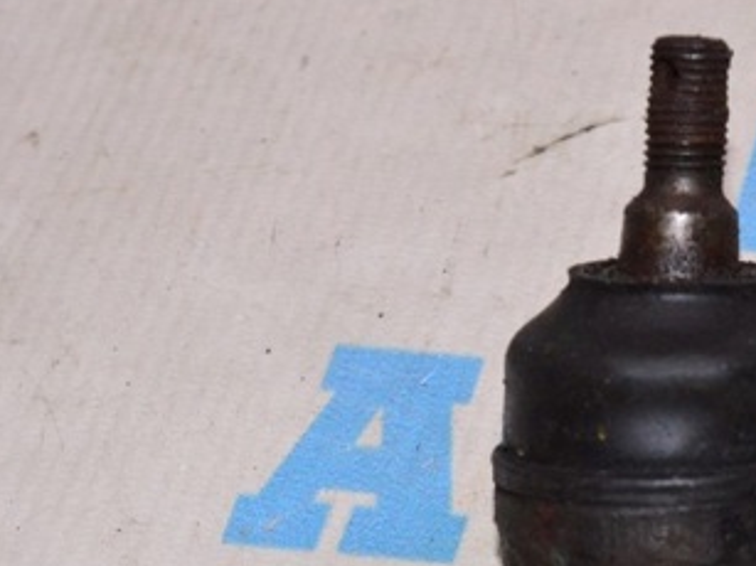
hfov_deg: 11.9
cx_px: 729
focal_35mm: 165
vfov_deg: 9.0
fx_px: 3602
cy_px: 503
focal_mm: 55
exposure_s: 1/200
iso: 1600
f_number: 8
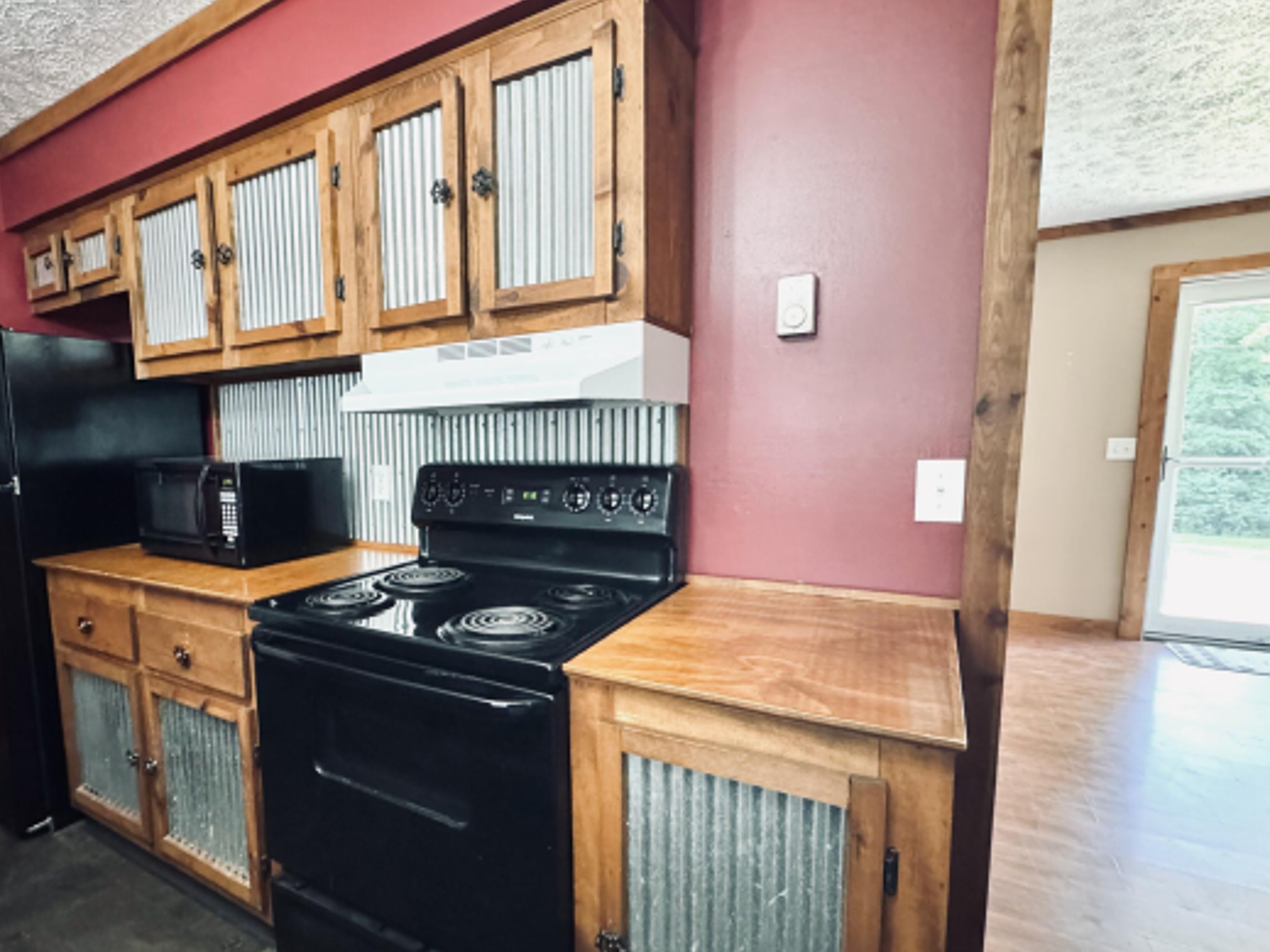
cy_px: 514
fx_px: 660
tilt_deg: -7.8
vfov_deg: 71.5
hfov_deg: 86.5
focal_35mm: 18
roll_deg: +0.9
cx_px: 498
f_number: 2.2
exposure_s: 1/49
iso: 1250
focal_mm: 2.22
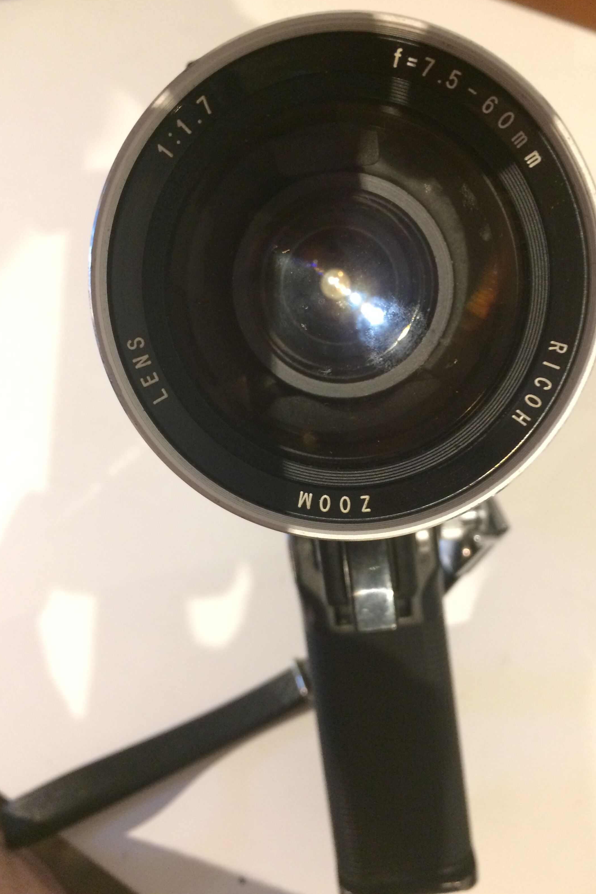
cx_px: 333
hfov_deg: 42.3
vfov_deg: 60.3
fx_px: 770
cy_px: 438
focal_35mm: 31
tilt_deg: -65.2
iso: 320
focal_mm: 4.15
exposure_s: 1/20
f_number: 2.2
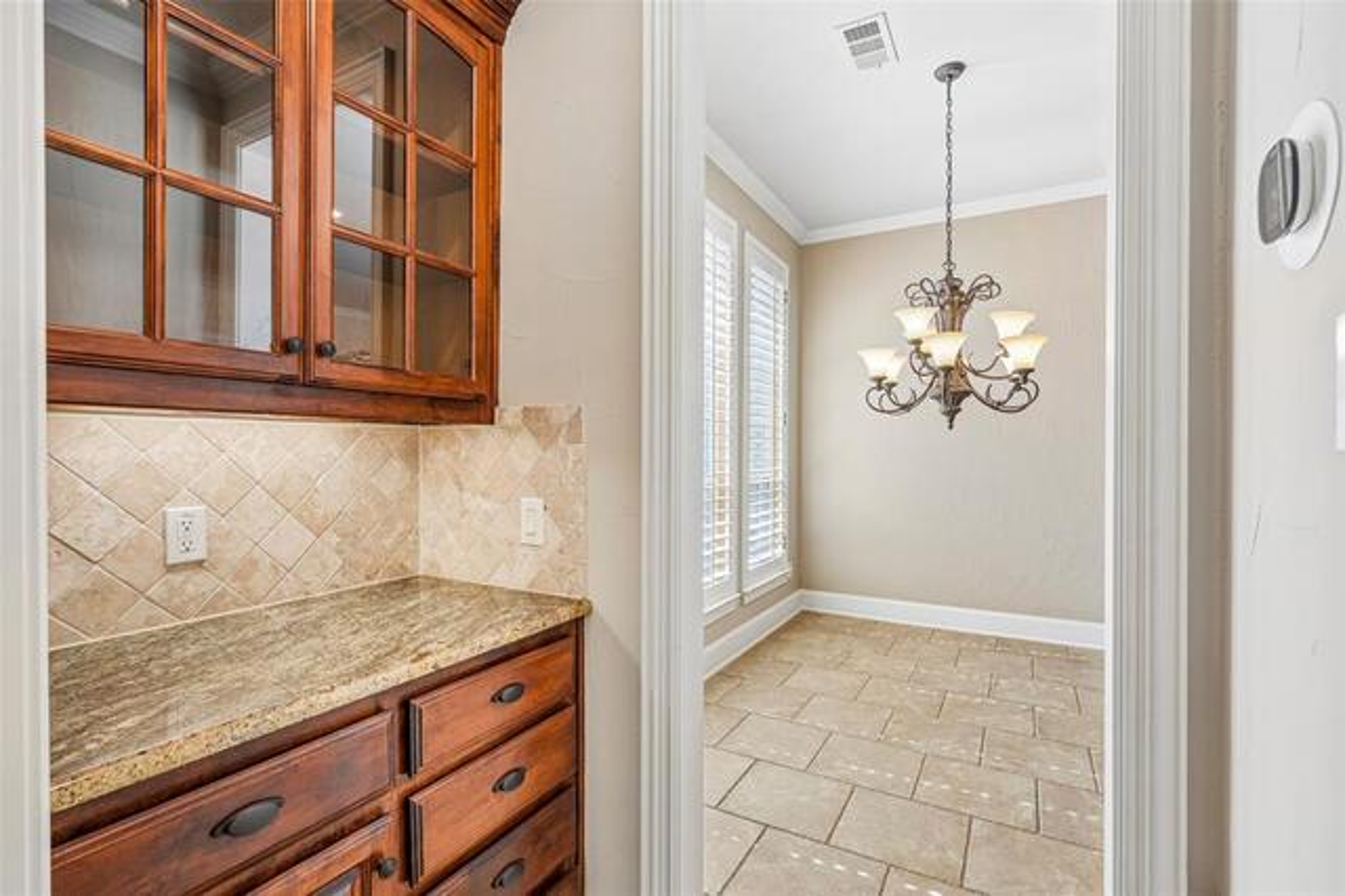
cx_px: 672
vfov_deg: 73.7
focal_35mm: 16
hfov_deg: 96.8
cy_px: 448
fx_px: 597
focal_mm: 16
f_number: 8
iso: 320
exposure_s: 1/30
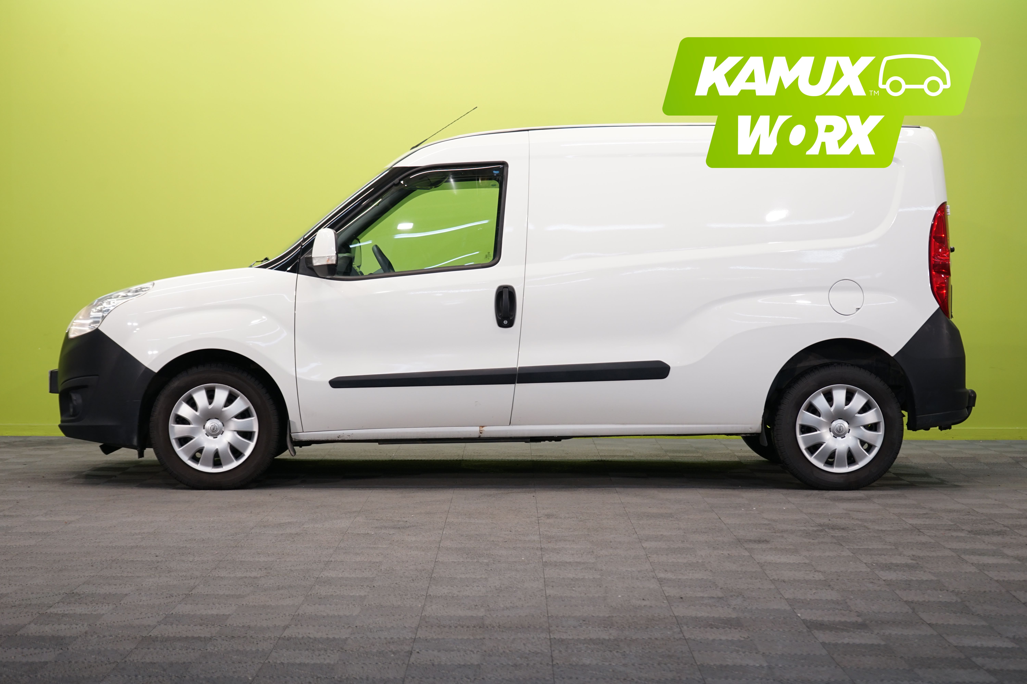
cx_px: 514
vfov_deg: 19.5
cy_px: 342
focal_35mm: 70
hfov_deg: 28.8
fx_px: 1997
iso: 400
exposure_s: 1/30
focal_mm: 70
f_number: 5.6
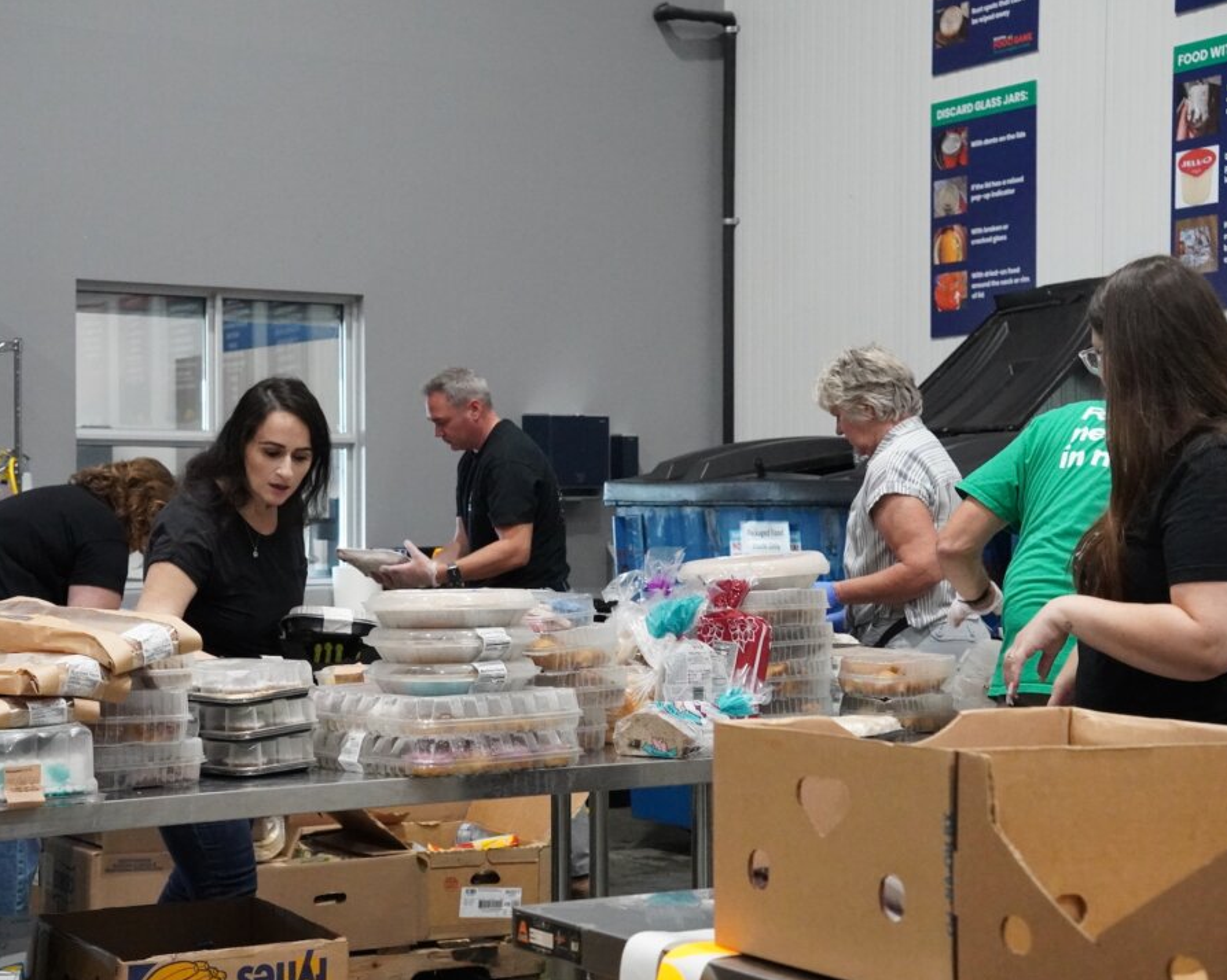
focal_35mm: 67
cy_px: 489
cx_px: 583
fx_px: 2437
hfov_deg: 28.3
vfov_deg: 22.8
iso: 8000
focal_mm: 39.4
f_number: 5
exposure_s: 1/320
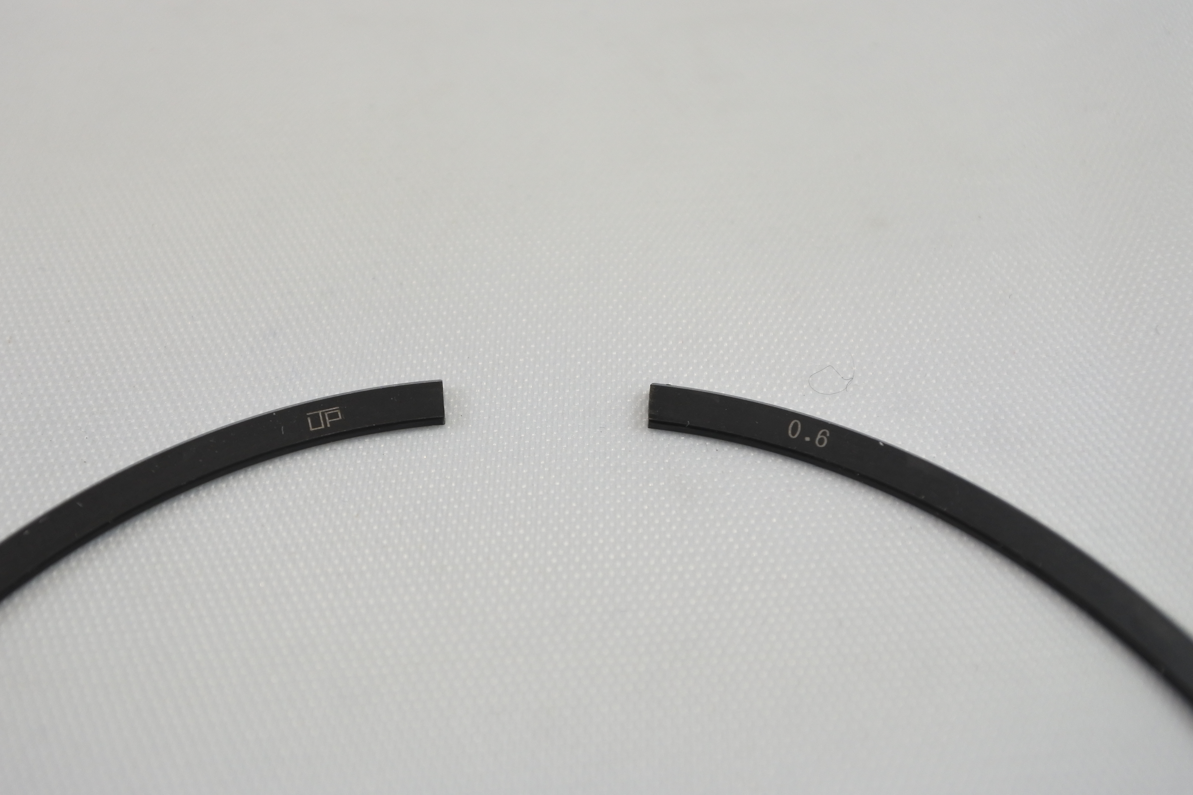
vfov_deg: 38.9
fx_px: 1127
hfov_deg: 55.6
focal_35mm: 34
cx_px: 506
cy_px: 386
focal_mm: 11
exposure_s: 1/250
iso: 320
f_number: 3.8
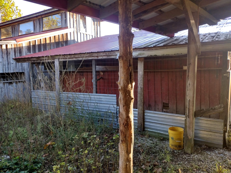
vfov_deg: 51.4
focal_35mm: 27
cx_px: 116
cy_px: 86
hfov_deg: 65.3
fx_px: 180
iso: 133
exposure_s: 1/120
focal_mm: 4.71
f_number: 1.7
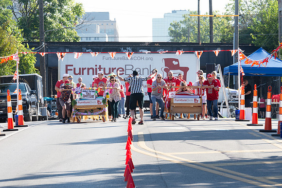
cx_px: 135
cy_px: 88
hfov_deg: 10.5
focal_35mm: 196
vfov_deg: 7.0
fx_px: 1534
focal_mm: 145
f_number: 7.1
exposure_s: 1/250
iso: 200
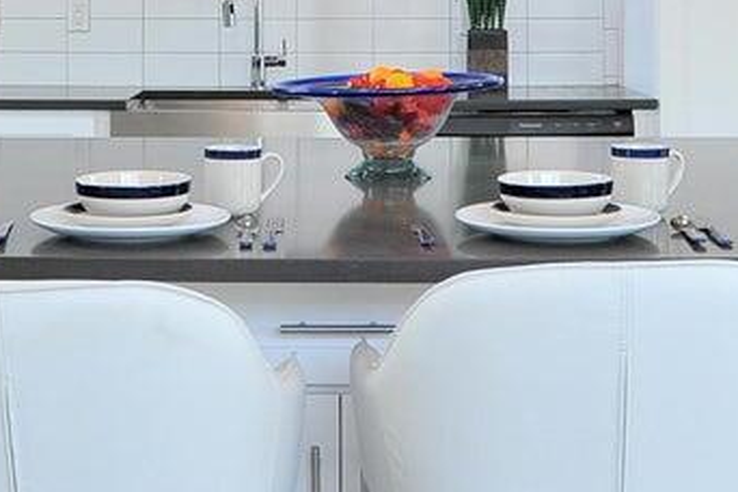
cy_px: -110
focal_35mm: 81
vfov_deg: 16.1
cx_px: 284
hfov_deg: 25.0
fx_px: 1660
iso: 640
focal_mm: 18
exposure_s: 1/40
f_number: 7.1
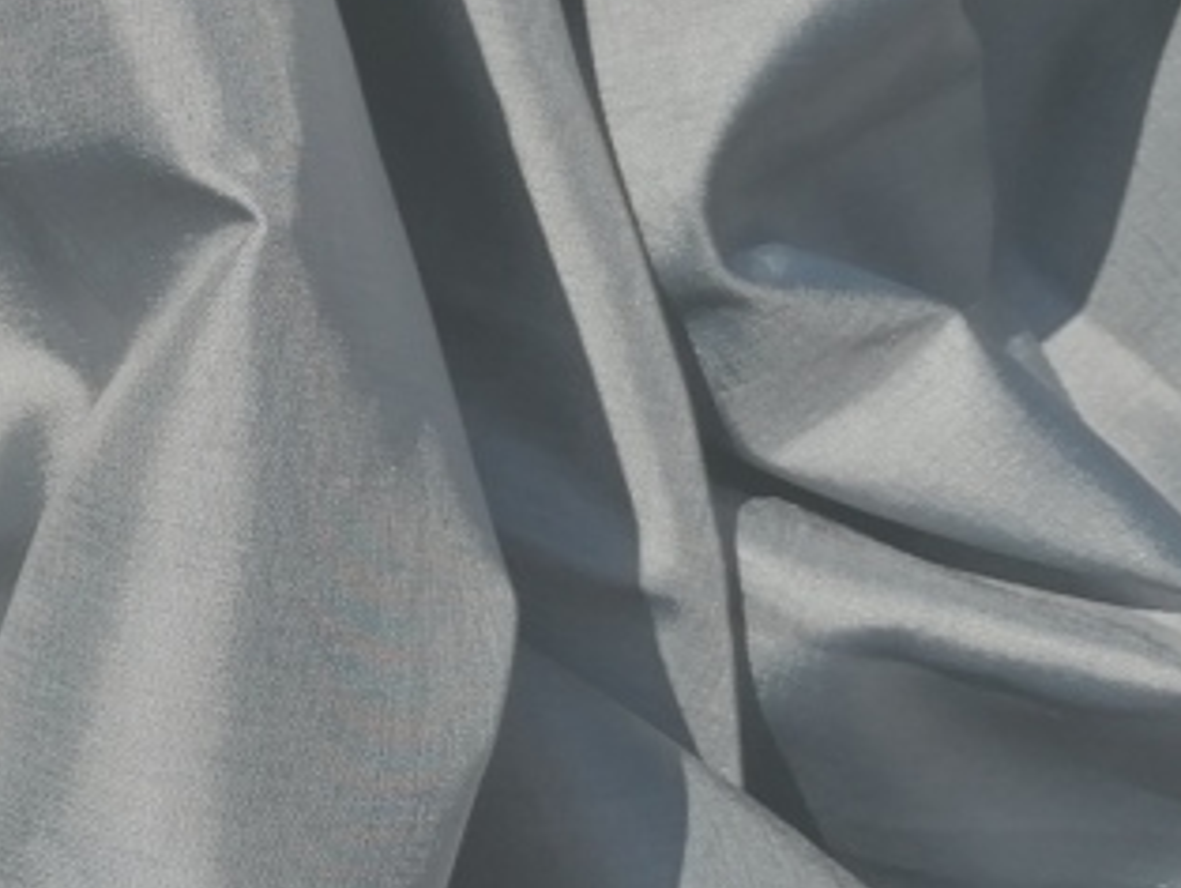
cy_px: -120
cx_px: -643
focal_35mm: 88
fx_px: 3005
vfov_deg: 16.3
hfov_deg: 19.2
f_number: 1.8
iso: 50
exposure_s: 1/2278
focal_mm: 4.75
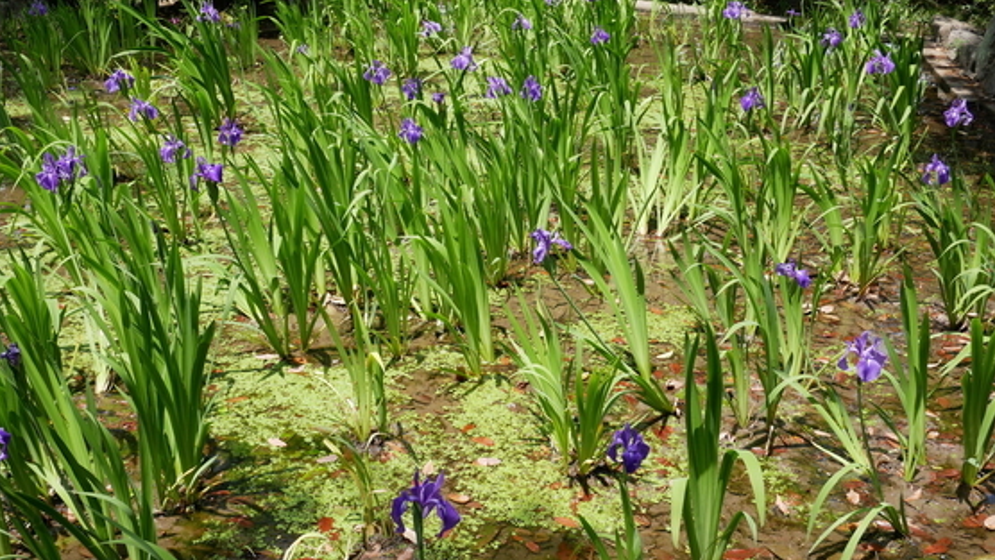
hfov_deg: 50.5
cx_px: 480
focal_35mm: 40
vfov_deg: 29.7
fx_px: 1056
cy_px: 312
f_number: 6.3
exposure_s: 1/320
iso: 200
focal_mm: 17
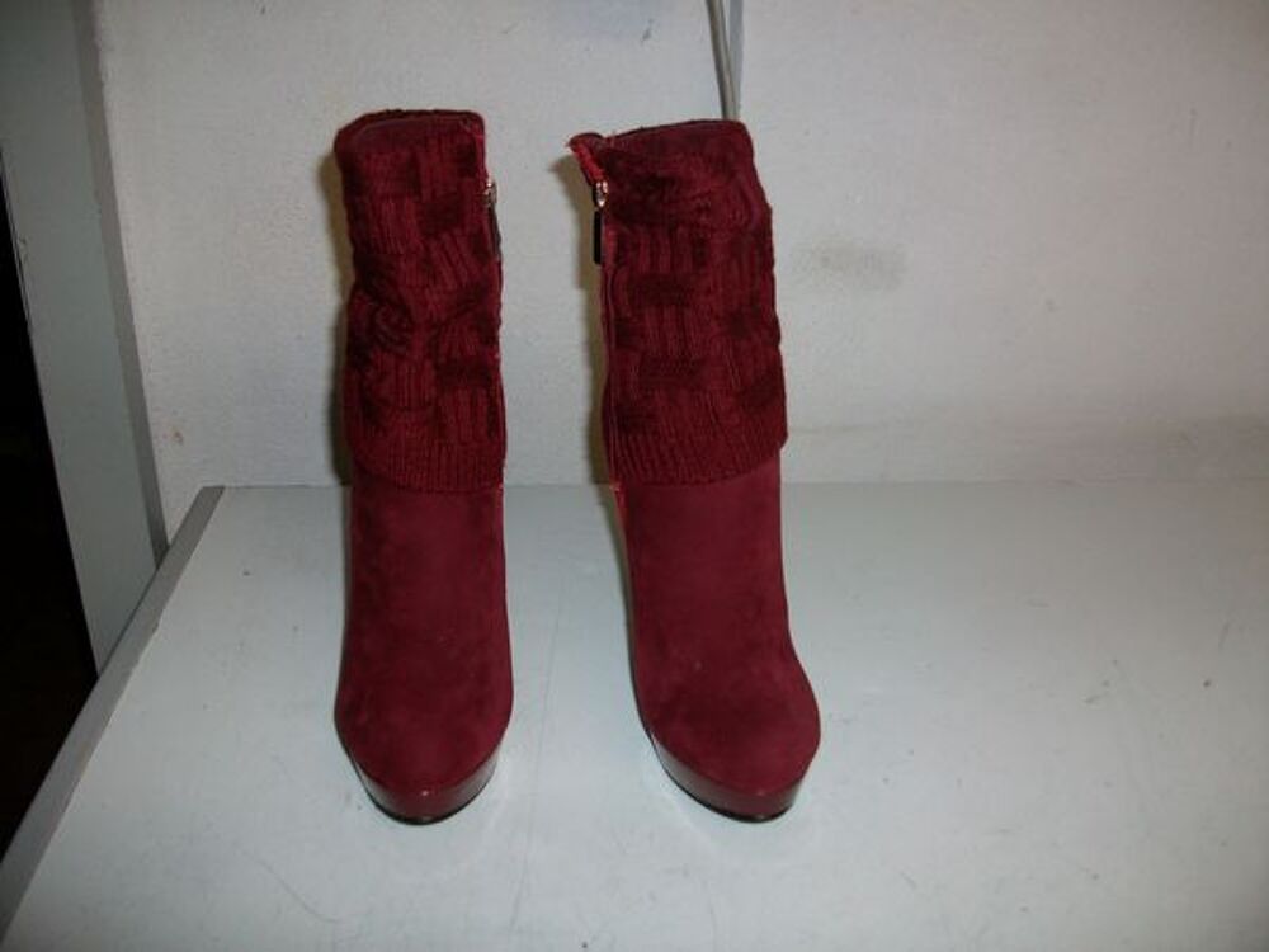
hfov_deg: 56.8
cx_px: 634
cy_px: 476
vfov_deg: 44.2
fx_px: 1173
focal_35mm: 32
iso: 125
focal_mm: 5.7
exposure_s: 1/40
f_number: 2.9
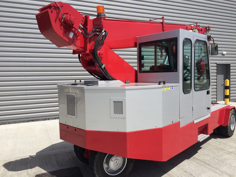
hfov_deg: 61.7
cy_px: 88
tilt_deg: -3.2
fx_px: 198
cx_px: 118
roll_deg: -0.4
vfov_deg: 48.2
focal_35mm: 29
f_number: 2.2
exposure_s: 1/2639
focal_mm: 4.15
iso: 32
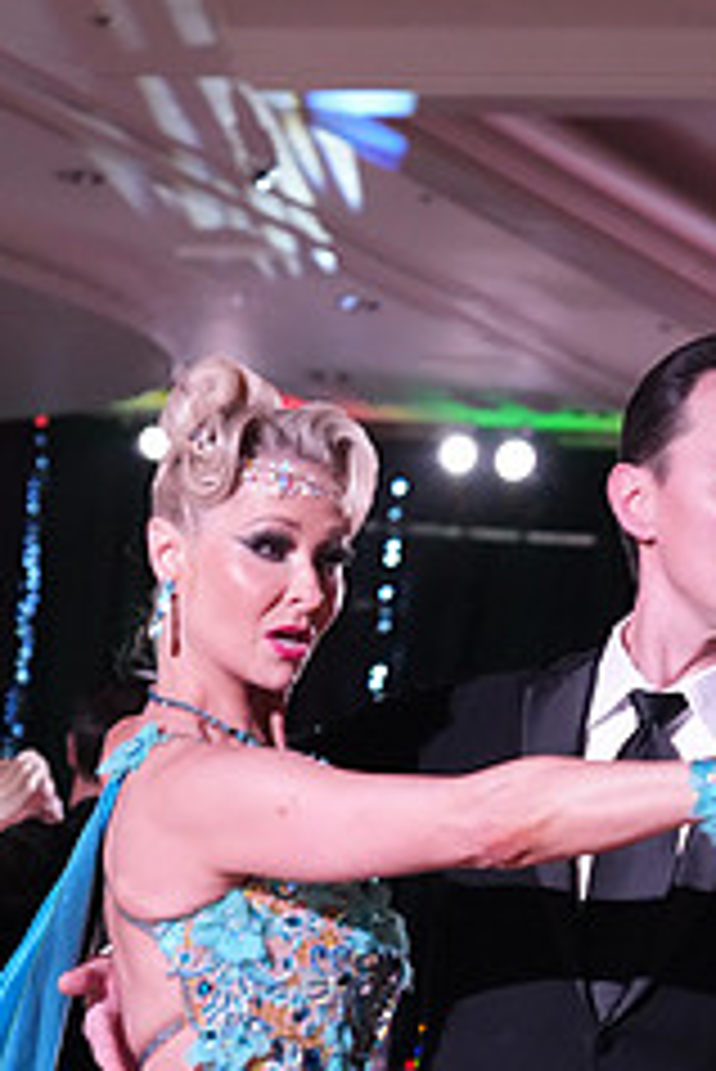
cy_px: 1260
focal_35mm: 161
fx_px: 4796
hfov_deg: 8.5
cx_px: 426
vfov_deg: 12.5
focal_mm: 66
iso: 5000
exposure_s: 1/320
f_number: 5
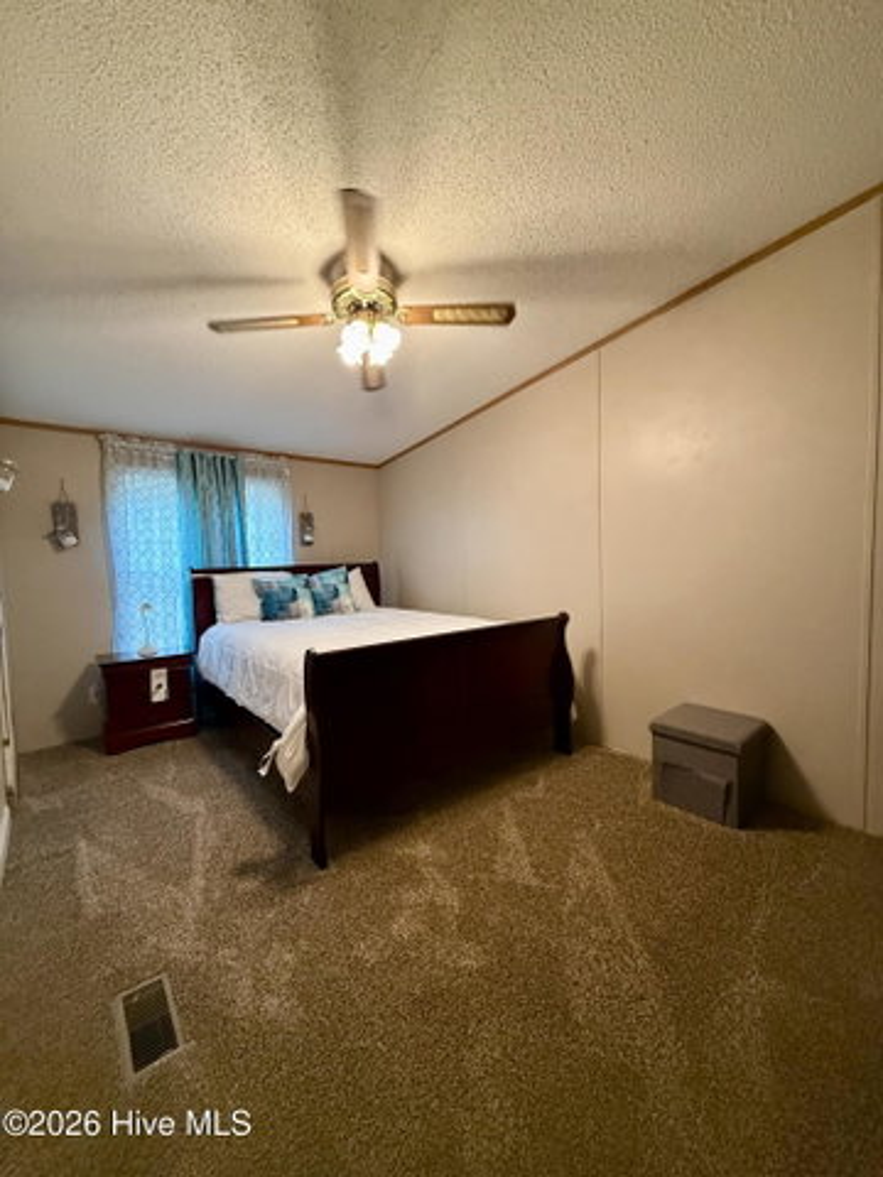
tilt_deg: -3.9
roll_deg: +0.2
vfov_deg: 102.1
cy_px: 588
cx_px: 442
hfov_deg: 85.7
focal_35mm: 14
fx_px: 476
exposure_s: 1/60
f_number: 2.2
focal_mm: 2.22
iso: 640
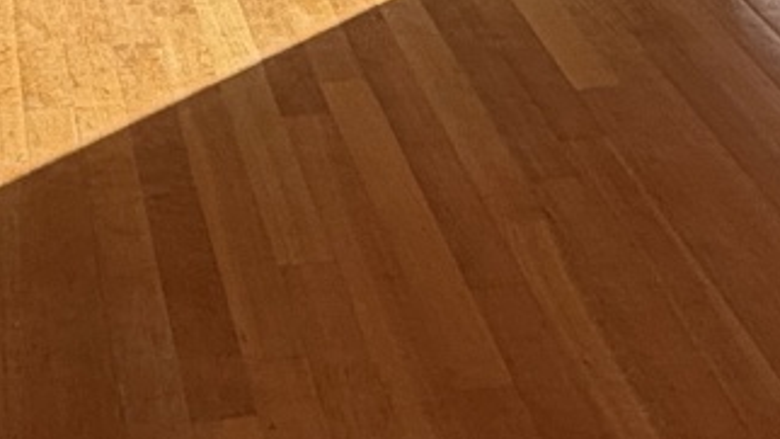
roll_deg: +0.9
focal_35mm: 91
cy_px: -825
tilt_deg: -0.3
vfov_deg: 10.2
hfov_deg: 23.3
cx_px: 228
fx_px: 1882
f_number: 2.2
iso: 64
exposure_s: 1/502
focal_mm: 2.22
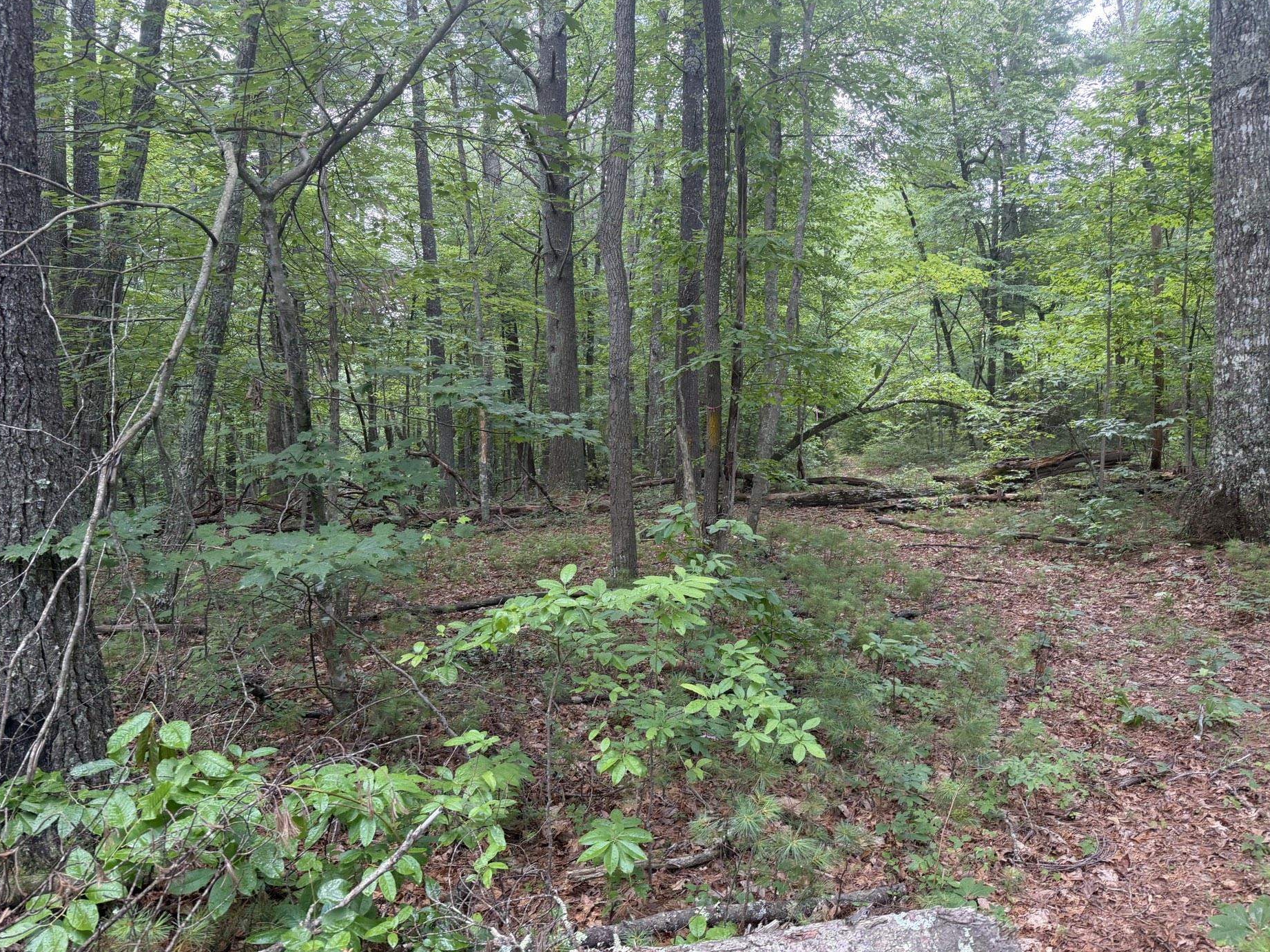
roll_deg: +0.6
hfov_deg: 69.4
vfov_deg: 54.9
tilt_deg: -5.1
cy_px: 465
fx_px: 917
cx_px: 640
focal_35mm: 25
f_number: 1.78
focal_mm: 6.76
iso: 125
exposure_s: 1/137
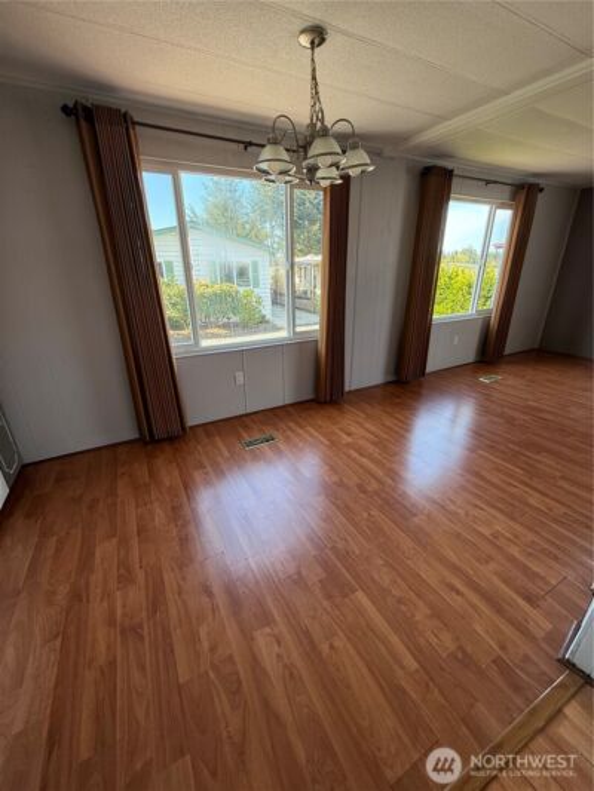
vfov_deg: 102.1
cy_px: 396
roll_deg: -0.3
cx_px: 297
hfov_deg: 85.7
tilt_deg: -21.8
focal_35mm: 14
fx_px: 320
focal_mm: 2.22
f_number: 2.2
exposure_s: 1/99
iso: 64
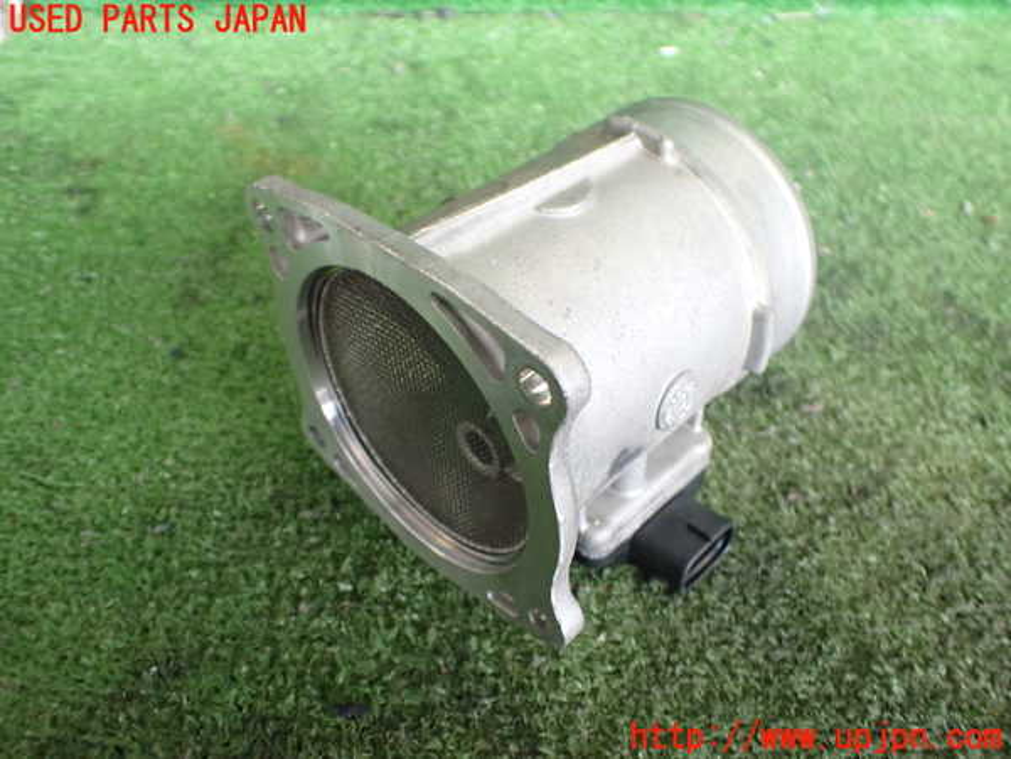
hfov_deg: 60.0
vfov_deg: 46.8
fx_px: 876
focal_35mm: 30
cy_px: 380
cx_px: 506
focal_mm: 5.4
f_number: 2.3
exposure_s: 1/125
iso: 640
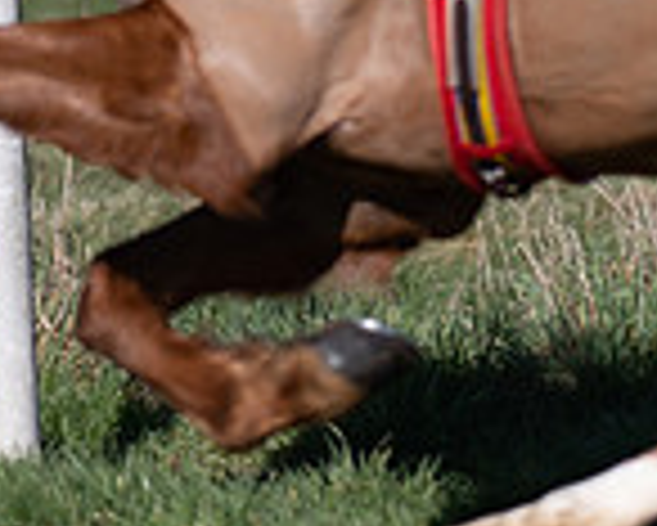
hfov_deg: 1.8
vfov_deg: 1.5
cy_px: -333
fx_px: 20469
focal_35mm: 1052
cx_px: -62
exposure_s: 1/4000
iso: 50
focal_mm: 135
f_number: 1.8
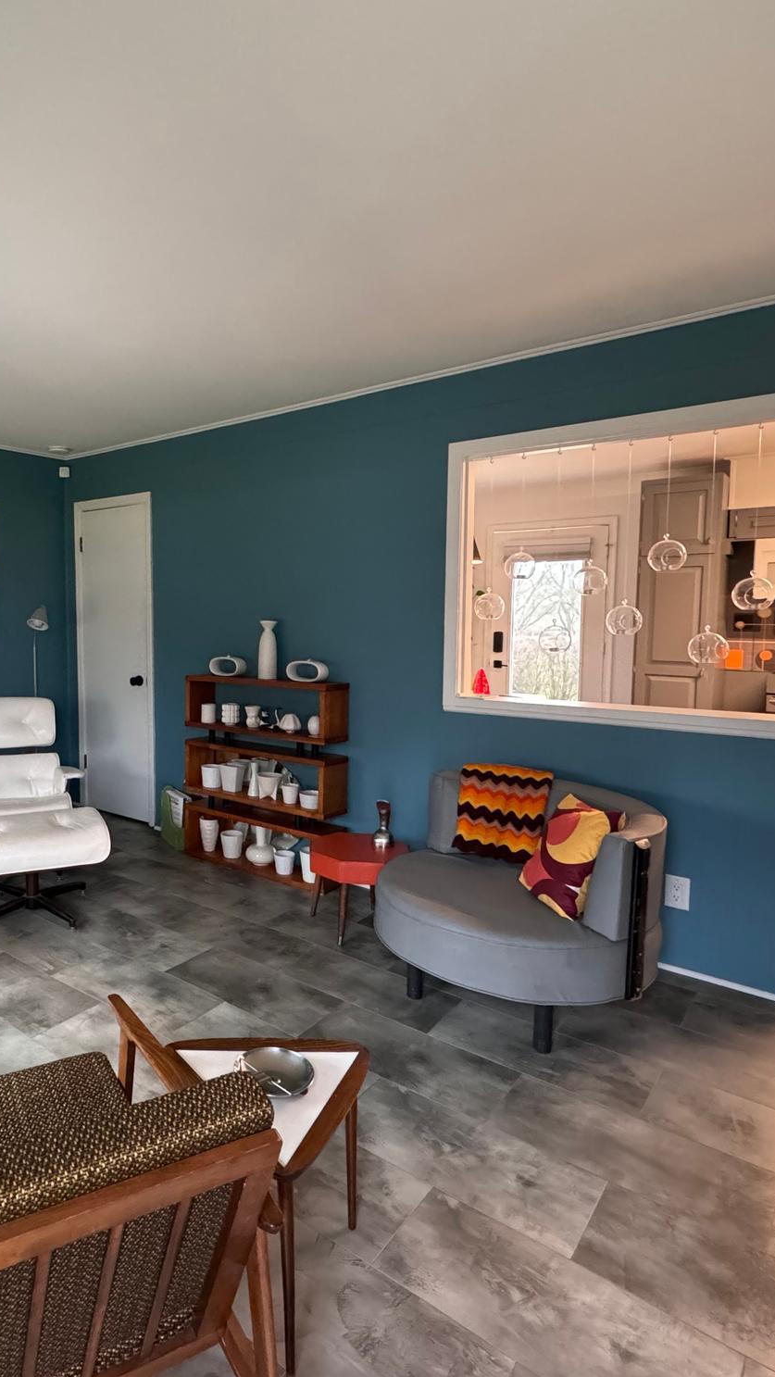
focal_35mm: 21
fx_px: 767
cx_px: 181
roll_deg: -0.1
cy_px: 667
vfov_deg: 83.8
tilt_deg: -5.3
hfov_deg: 51.1
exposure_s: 1/60
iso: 1250
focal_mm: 2.22
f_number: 2.2
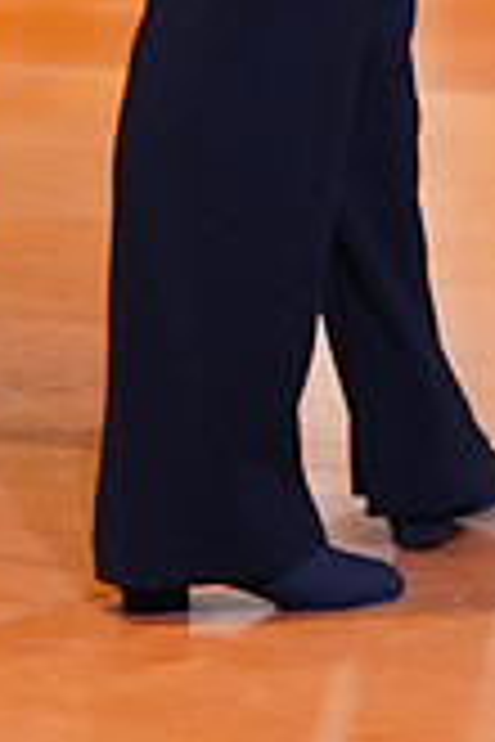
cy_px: -540
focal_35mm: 440
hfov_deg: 3.1
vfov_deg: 4.6
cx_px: 173
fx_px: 9074
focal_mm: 125
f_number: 2.8
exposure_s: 1/400
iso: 5000
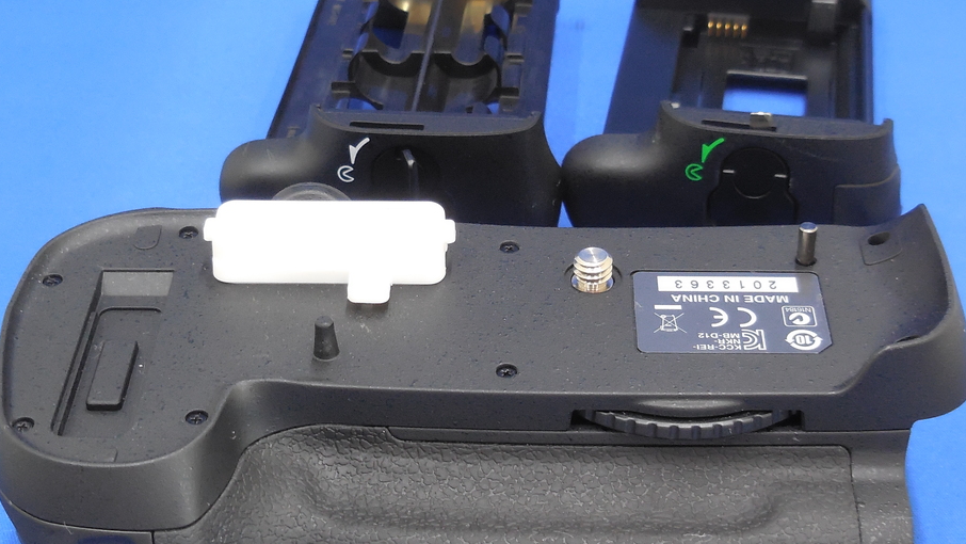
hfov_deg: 28.2
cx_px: 517
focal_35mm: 75
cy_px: 275
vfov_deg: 16.1
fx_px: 1921
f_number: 4.3
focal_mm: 9.4
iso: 400
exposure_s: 1/25
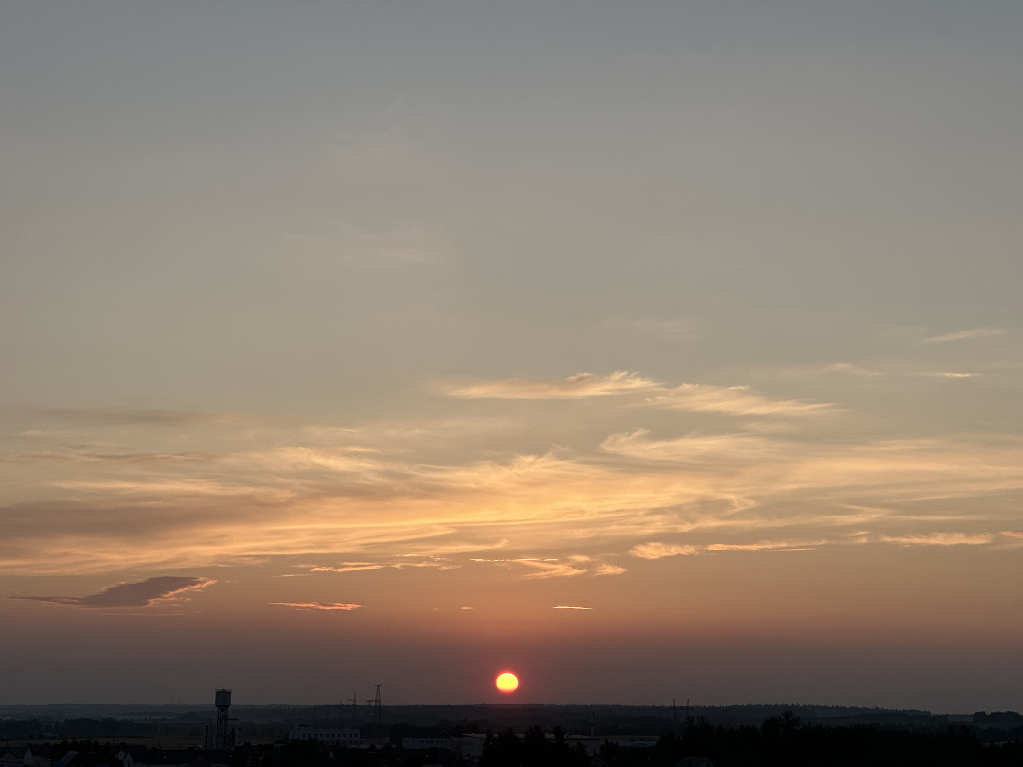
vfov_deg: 19.1
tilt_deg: +8.0
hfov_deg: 25.3
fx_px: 2276
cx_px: 512
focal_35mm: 77
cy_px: 384
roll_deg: -0.8
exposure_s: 1/349
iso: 32
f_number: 2.8
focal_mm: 9
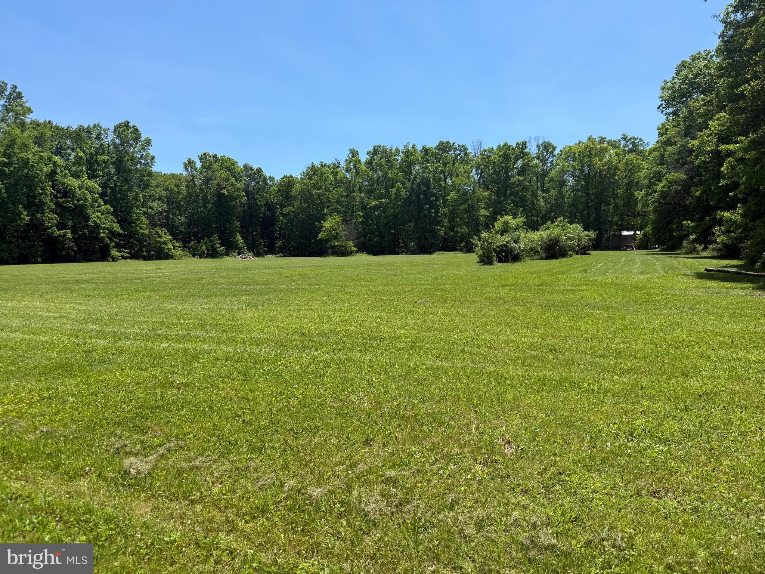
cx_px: 382
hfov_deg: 71.6
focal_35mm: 24
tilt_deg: -3.2
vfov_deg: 56.8
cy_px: 287
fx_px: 530
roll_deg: +1.1
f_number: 1.78
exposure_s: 1/3759
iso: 80
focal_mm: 6.76
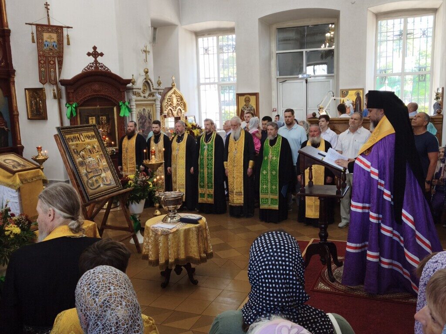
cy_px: 167
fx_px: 451
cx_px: 223
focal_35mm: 35
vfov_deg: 40.7
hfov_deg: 52.6
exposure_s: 1/100
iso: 125
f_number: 1.7
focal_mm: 5.35
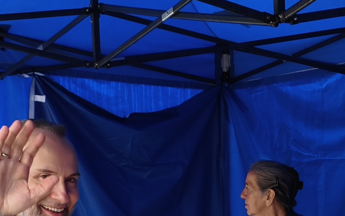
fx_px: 846
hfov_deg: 22.6
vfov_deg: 13.1
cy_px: 390
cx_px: 288
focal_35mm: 90
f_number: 1.5
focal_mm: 4.94
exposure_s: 1/240
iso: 80
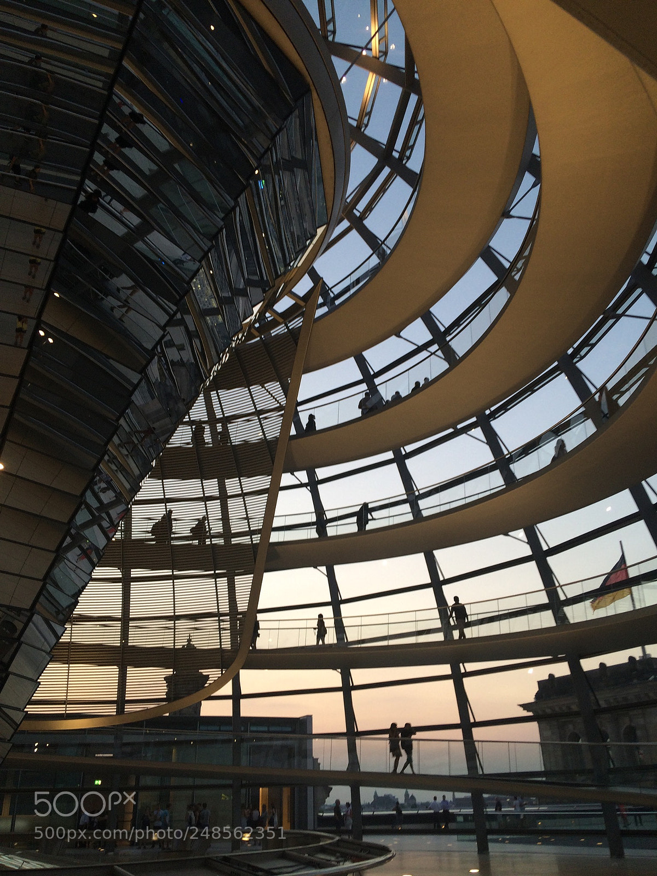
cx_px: 328
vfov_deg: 61.7
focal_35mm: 29
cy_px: 438
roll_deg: +0.8
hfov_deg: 48.2
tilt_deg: +25.9
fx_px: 734
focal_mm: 4.15
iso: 64
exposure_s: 1/33
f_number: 2.2
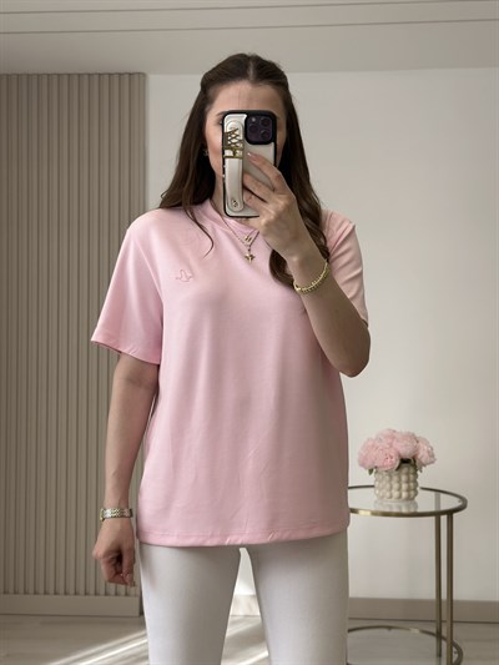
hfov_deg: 30.3
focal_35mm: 48
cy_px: 332
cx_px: 250
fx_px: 922
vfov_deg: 39.6
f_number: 1.78
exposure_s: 1/608
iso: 80
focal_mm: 6.86
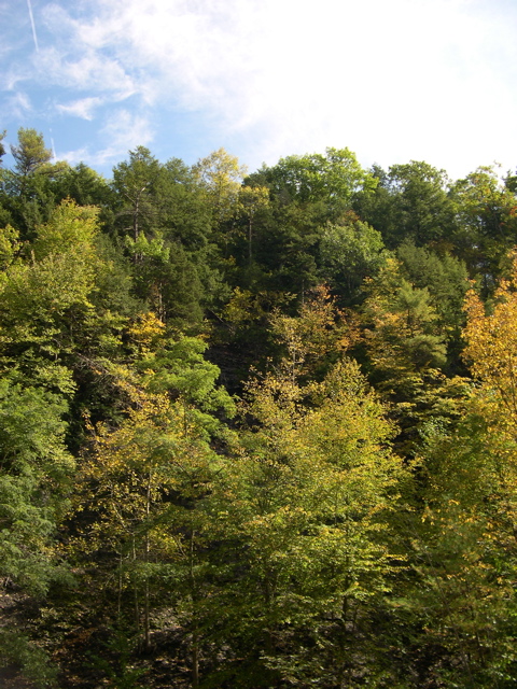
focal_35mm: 38
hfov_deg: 37.7
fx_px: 757
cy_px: 344
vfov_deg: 49.0
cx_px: 258
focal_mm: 8
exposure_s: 1/501
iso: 100
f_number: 2.8
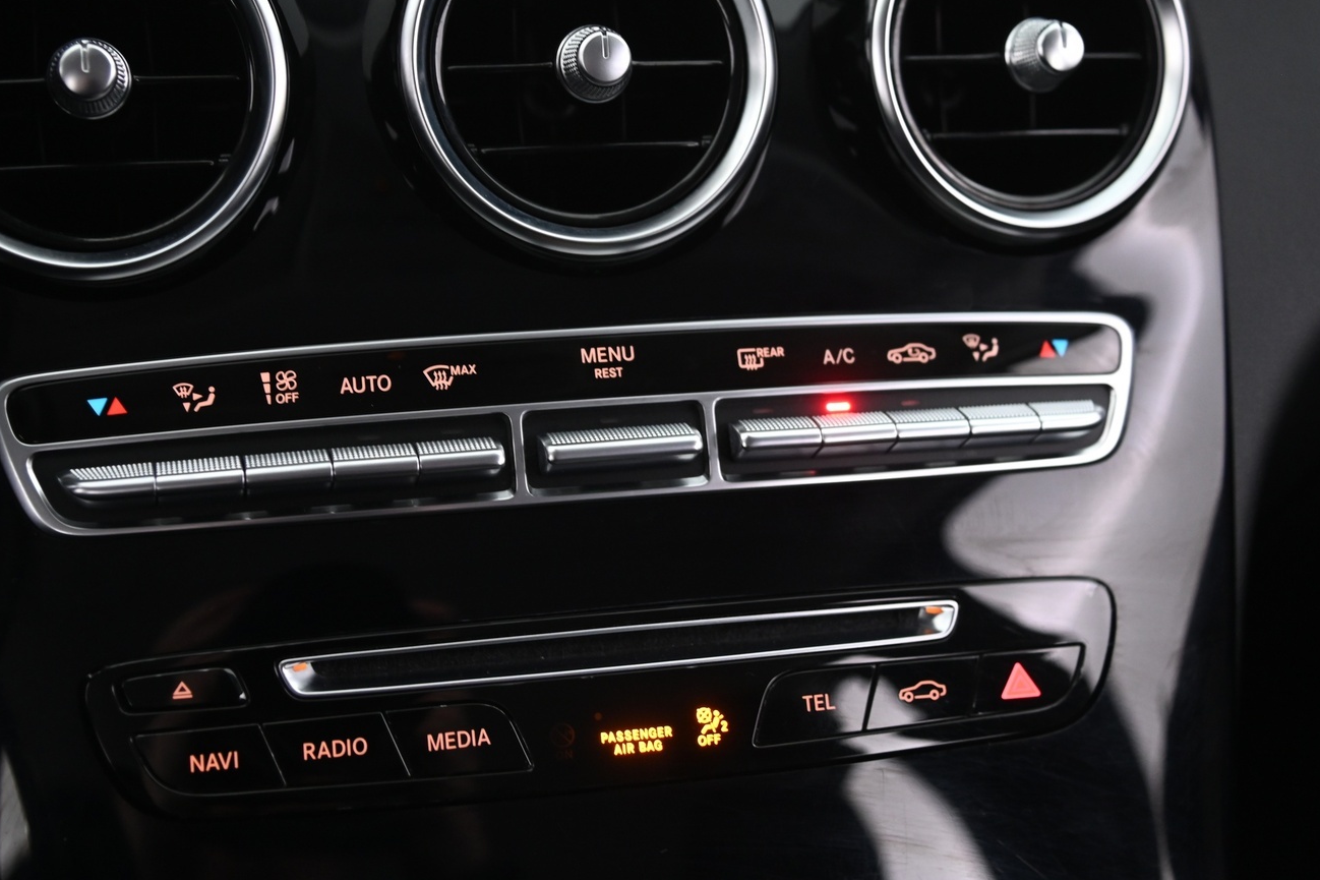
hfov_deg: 33.4
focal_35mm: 60
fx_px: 2200
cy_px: 379
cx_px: 577
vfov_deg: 22.6
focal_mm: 48
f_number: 4
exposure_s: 1/15
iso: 2000
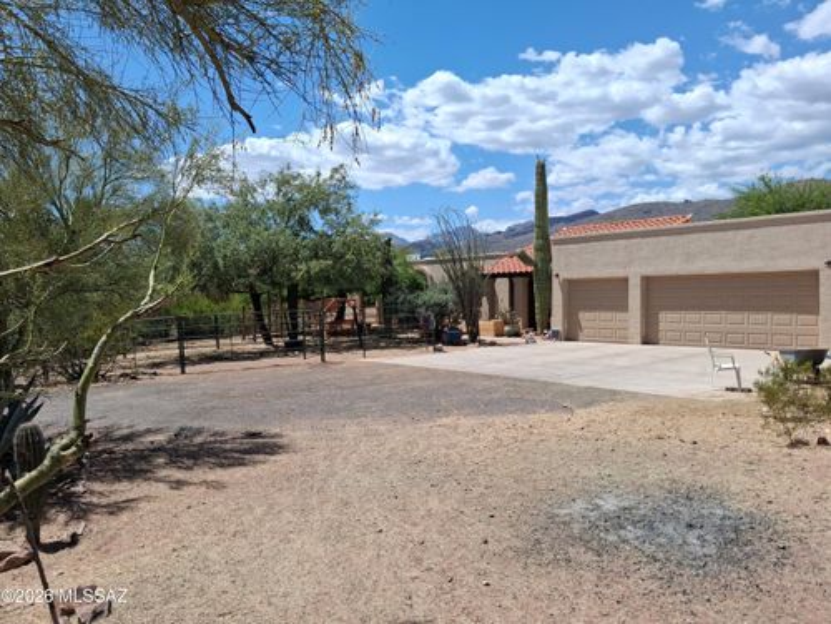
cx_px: 416
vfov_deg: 51.4
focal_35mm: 27
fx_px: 648
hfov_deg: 65.3
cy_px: 312
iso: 25
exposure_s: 1/689
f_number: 1.8
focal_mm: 4
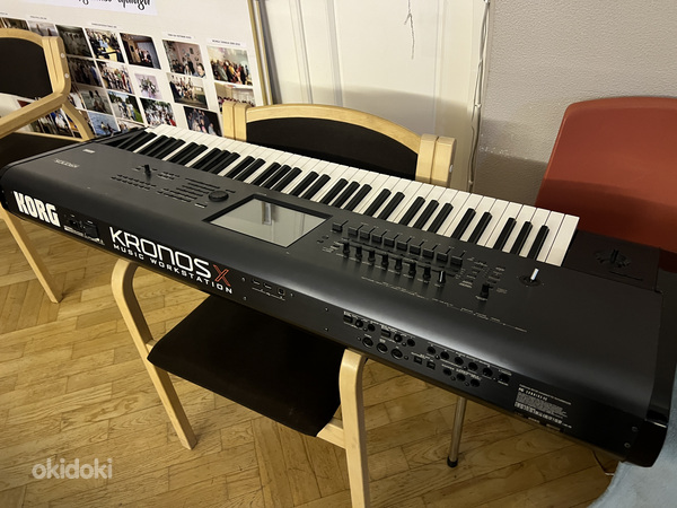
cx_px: 338
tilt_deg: -40.8
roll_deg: +6.3
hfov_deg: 67.3
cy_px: 254
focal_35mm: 26
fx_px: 508
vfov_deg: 53.1
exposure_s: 1/25
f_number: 1.5
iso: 500
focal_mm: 5.7
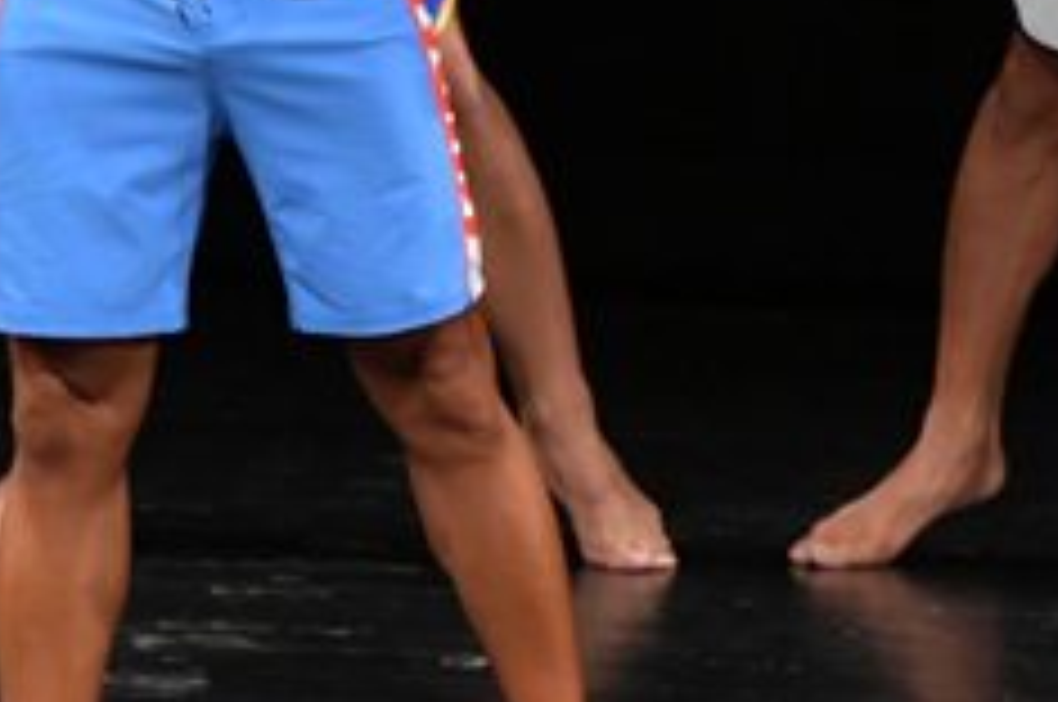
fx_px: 27617
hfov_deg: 2.2
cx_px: 1020
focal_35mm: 941
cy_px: 9
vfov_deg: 1.5
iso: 3200
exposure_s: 1/400
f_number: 5.6
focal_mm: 190
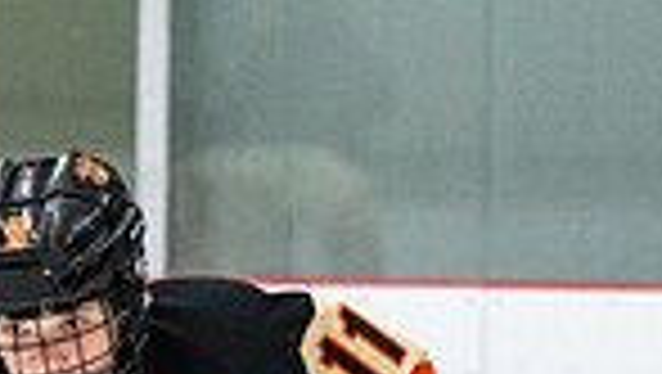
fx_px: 13792
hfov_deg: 2.7
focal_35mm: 785
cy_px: 655
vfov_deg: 1.6
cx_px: -30
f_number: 2.8
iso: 1400
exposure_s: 1/640
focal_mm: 102
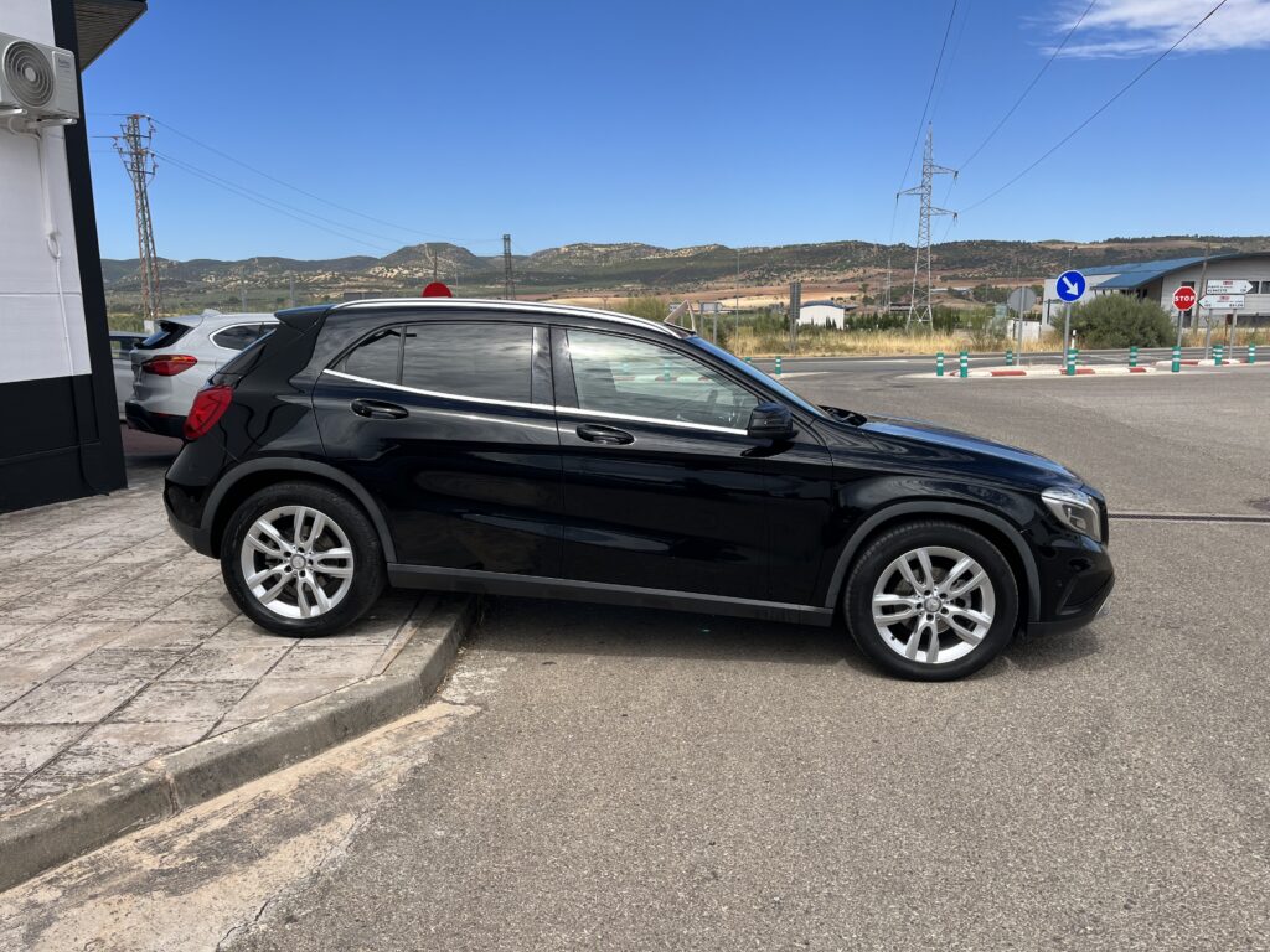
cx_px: 635
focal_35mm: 26
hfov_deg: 67.3
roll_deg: +2.6
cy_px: 476
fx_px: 954
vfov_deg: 53.1
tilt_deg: -10.0
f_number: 1.6
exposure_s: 1/3135
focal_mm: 5.1
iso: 50
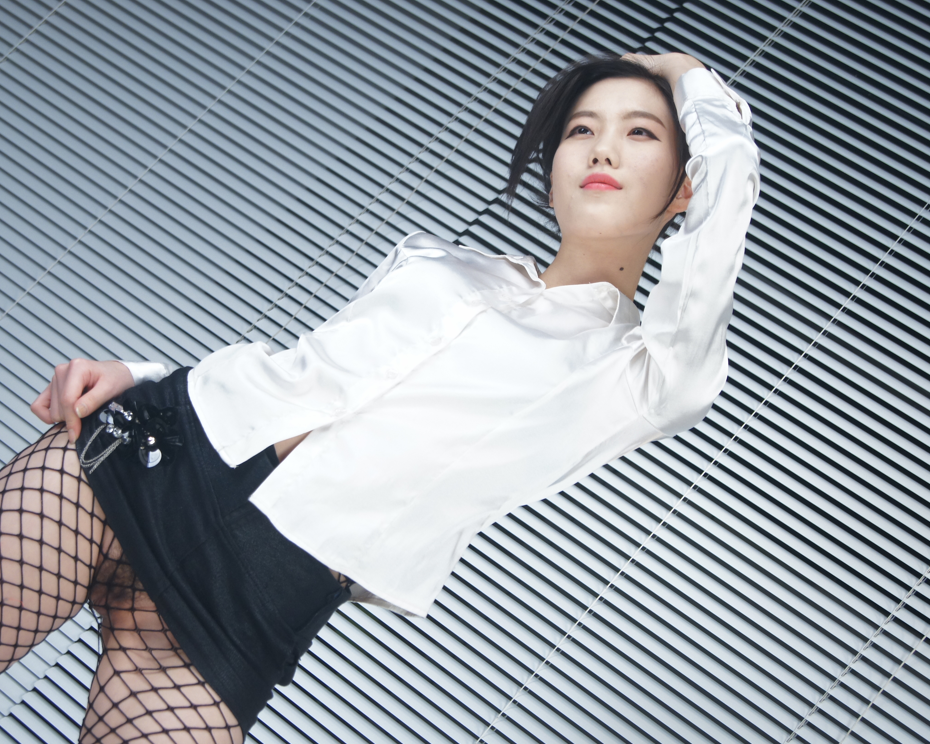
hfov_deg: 24.9
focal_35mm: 77
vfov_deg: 20.0
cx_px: 423
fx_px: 2107
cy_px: 373
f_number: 5.6
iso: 800
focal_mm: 45
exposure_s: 1/125
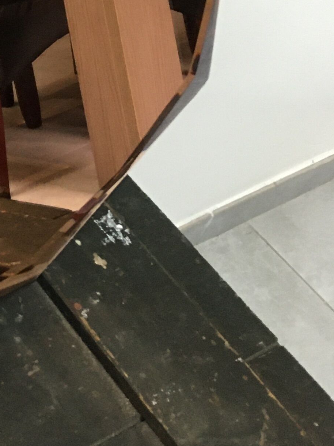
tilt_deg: -42.1
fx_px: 1235
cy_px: 11
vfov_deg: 19.9
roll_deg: -13.2
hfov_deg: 14.2
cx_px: -204
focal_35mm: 96
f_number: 2.2
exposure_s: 1/33
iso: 160
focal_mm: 4.15
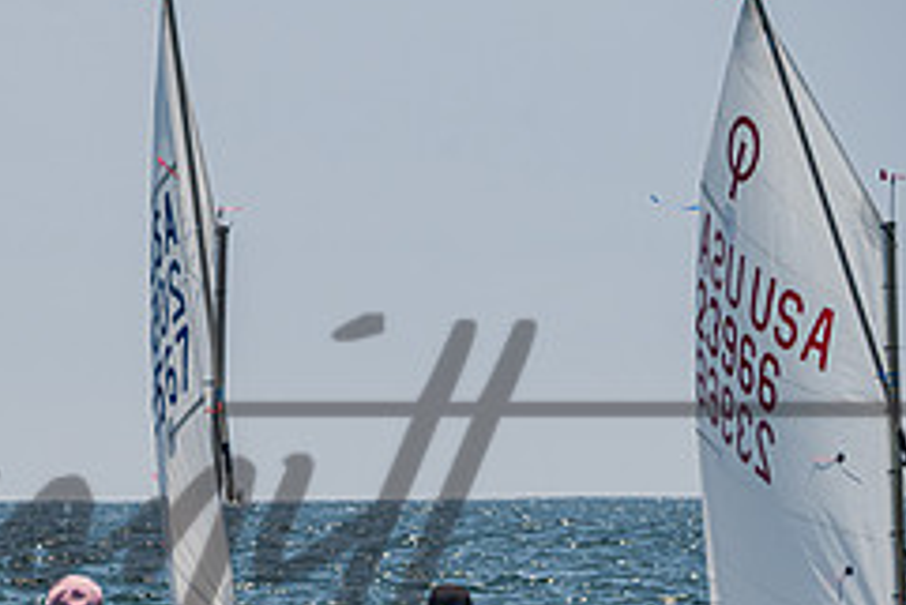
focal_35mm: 576
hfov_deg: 3.6
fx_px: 14504
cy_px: 598
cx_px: -42
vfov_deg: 2.4
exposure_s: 1/1250
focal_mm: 210
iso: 250
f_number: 8
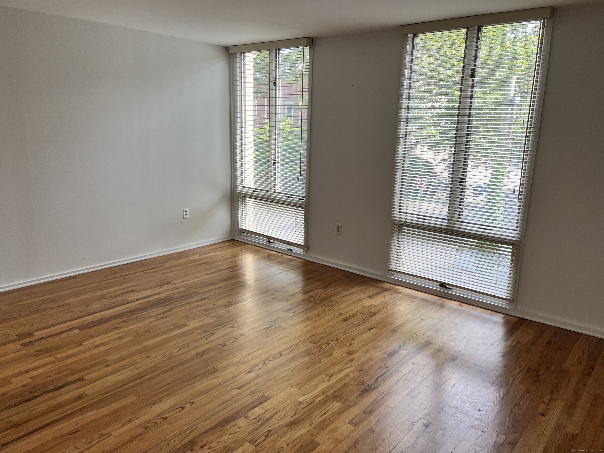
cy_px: 226
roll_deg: -0.7
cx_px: 302
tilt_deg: -12.9
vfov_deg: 53.1
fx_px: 454
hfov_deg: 67.3
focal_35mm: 26
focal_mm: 5.1
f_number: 1.6
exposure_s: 1/120
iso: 40
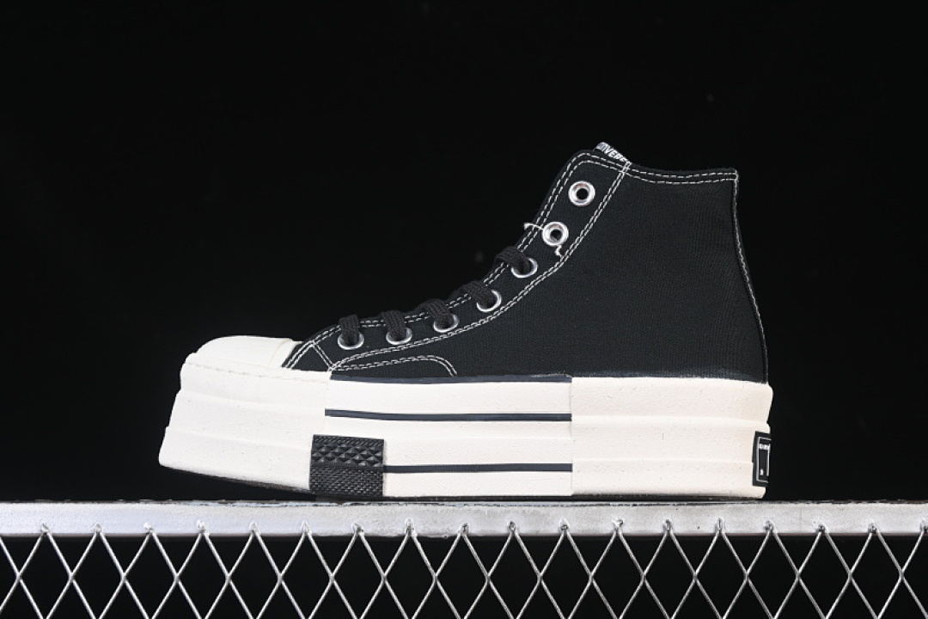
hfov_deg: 27.0
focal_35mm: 75
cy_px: 310
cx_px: 464
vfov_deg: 18.2
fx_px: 1933
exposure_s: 1/60
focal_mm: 50
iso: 160
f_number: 6.3
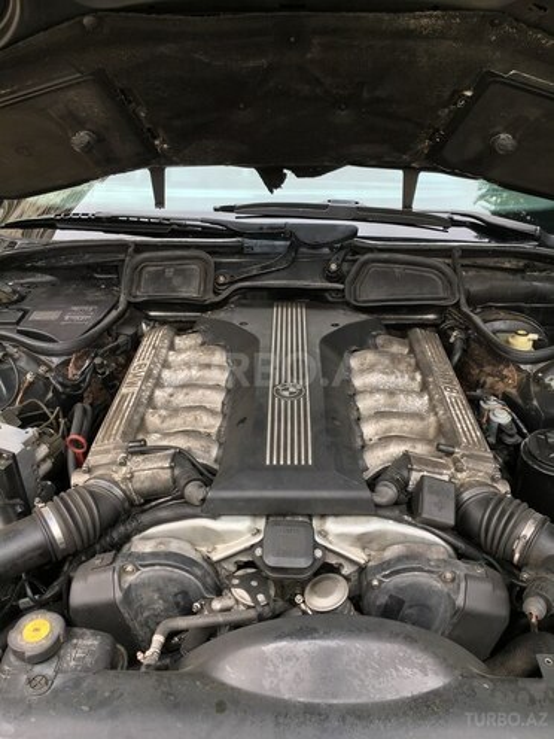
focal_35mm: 29
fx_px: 619
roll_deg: +4.4
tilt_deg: -27.3
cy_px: 370
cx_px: 277
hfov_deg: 48.2
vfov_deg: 61.7
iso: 25
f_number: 2.2
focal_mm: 4.15
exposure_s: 1/100
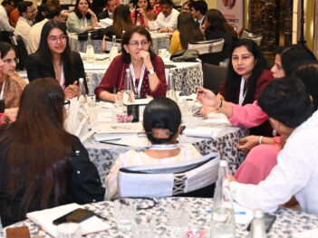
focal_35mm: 69
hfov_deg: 28.1
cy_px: 99
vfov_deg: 21.3
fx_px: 634
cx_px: 127
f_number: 4
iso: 2500
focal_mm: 42
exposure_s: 1/125
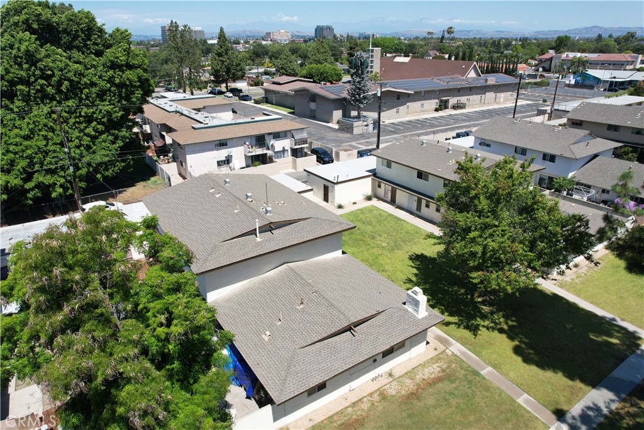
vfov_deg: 57.2
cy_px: 215
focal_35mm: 22
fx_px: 394
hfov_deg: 78.6
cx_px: 322
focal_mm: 8.38
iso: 100
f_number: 2.8
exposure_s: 1/1600
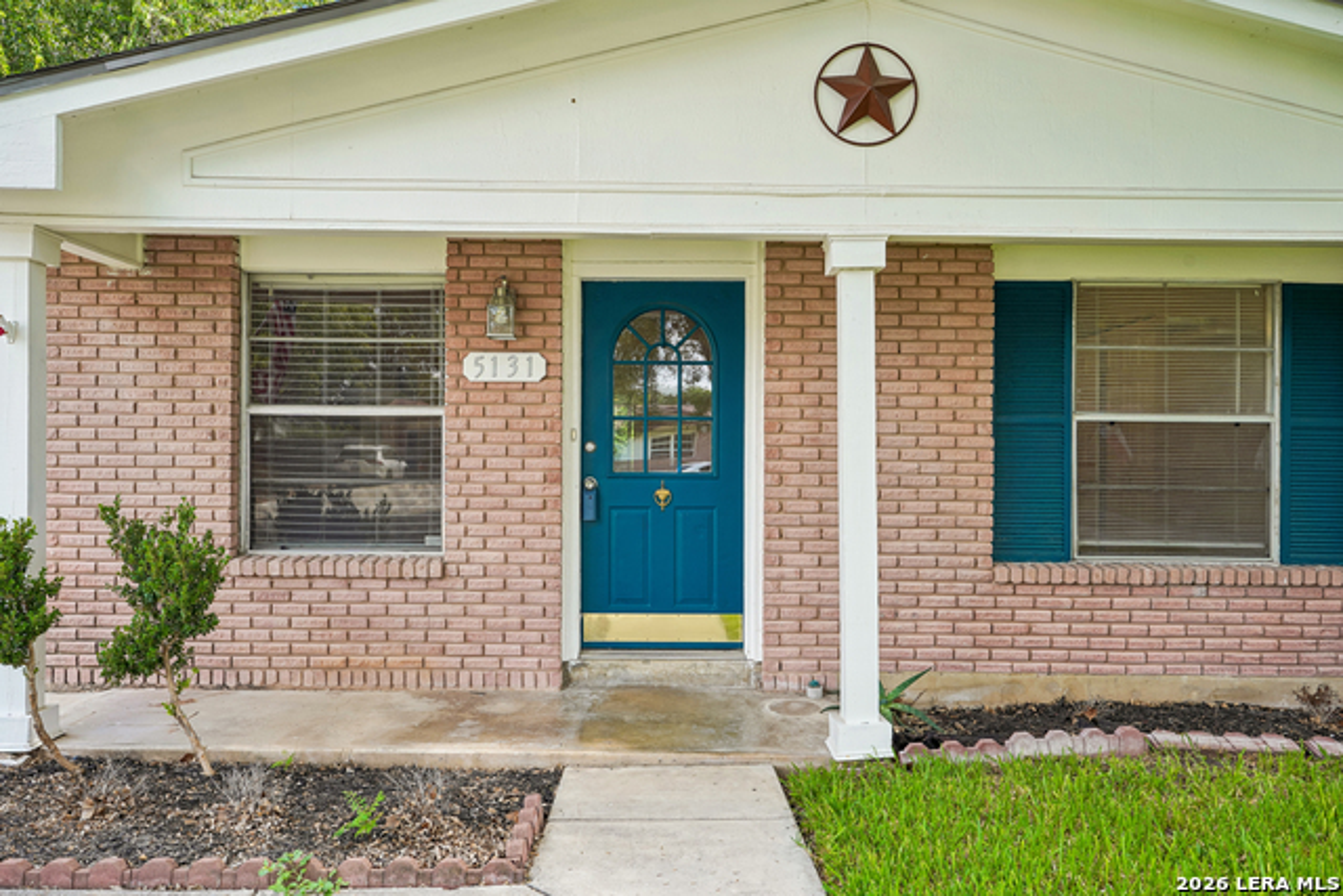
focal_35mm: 26
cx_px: 672
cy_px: 448
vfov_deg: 49.6
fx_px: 970
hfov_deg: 69.4
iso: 100
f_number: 8
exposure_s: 1/50
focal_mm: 26
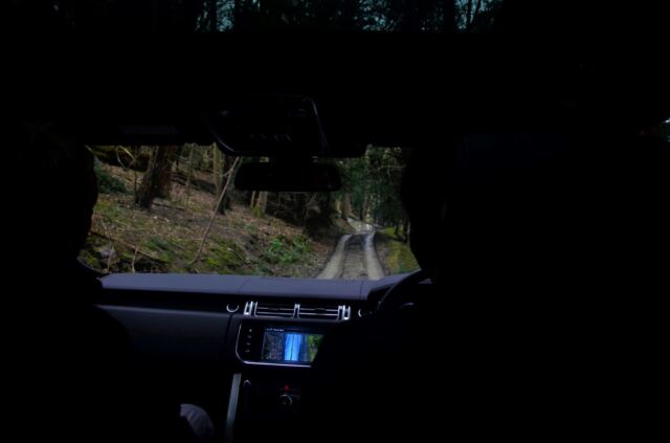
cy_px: 222
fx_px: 501
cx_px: 335
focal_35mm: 27
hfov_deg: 67.5
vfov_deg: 47.7
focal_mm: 18
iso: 200
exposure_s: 1/80
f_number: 3.5
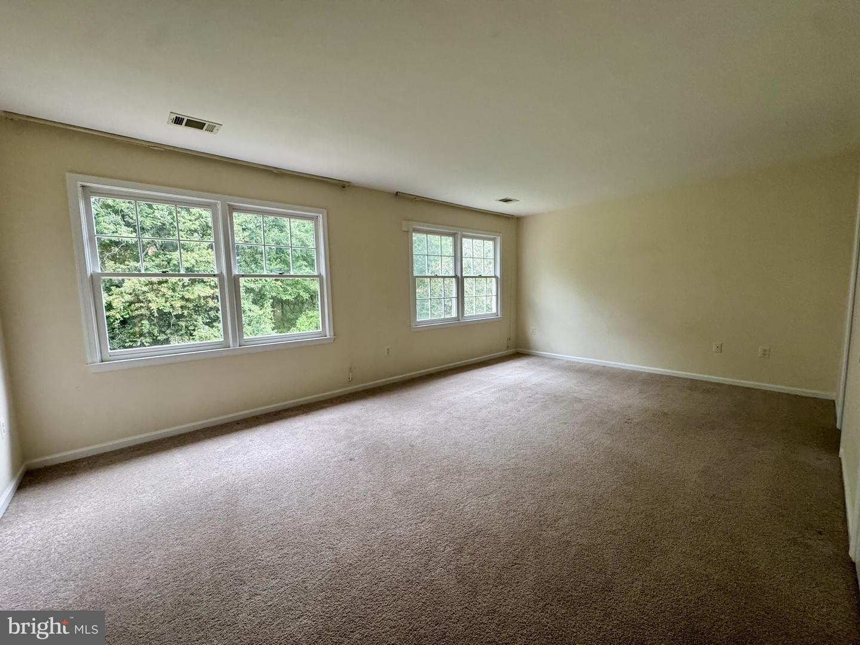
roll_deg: +0.6
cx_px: 430
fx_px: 348
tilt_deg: -5.6
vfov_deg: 85.7
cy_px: 322
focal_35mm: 14
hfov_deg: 102.1
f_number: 2.2
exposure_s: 1/120
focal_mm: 2.22
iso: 250
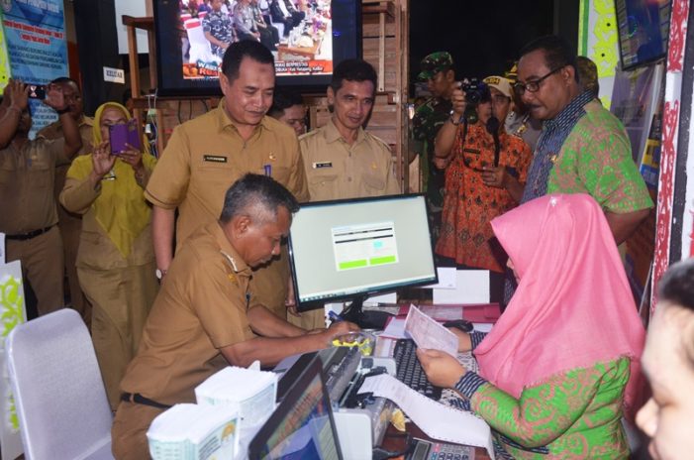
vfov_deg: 36.7
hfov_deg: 53.2
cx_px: 347
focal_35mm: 36
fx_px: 692
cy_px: 230
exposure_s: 1/60
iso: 800
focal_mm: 24
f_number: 3.8
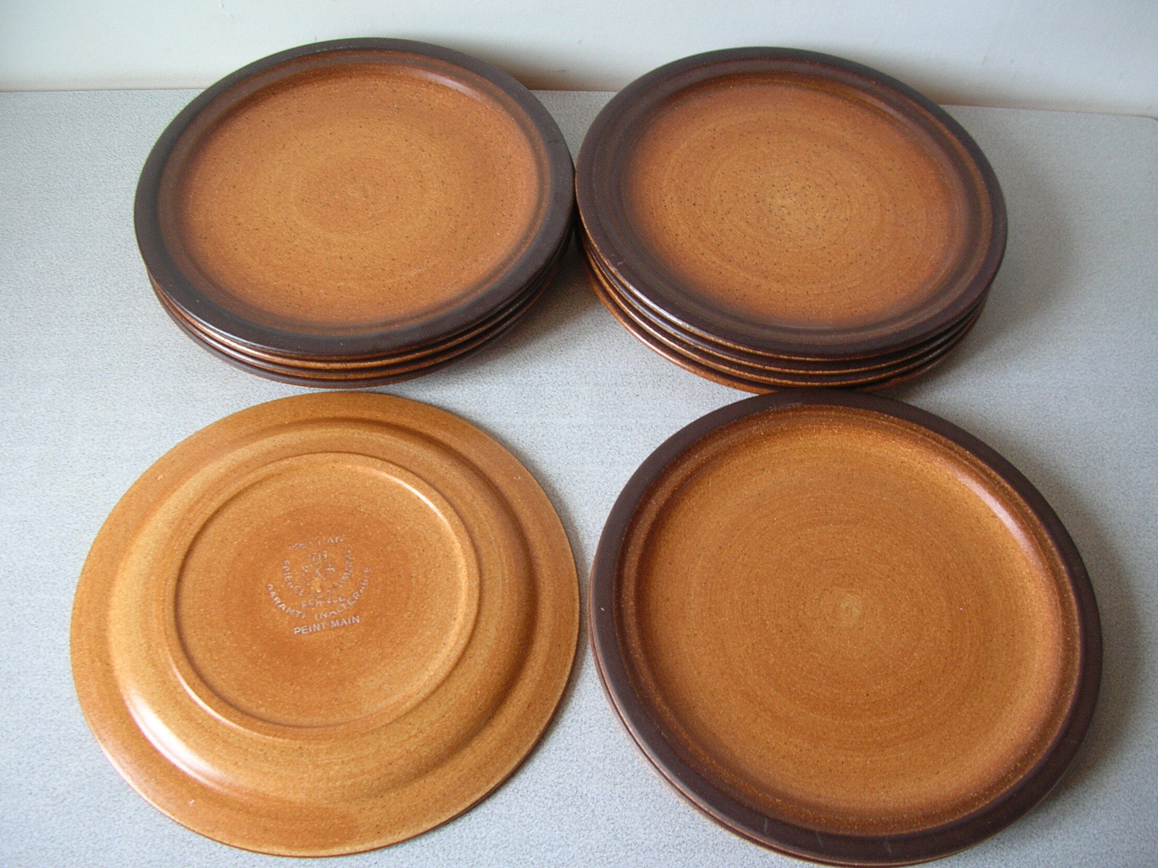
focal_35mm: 36
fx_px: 1204
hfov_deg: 51.4
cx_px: 584
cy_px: 441
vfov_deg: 39.7
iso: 62
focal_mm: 5.8
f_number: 2.8
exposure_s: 1/5.9
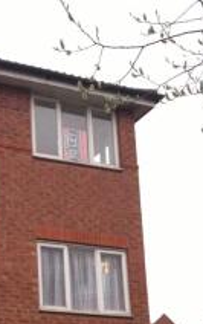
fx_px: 636
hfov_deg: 17.3
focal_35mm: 72
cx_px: -38
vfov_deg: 27.0
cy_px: 322
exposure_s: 1/17
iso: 400
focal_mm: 4.13
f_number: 2.4
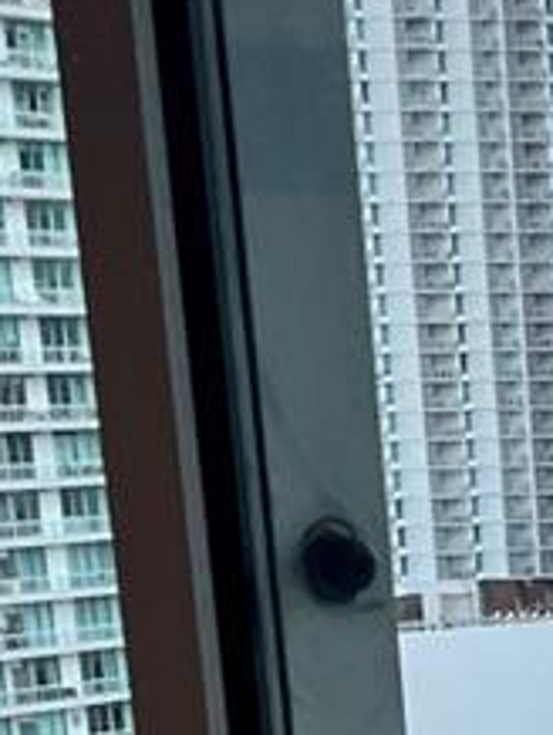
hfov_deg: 10.0
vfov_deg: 12.2
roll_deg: +1.7
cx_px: 894
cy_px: 1463
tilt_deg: -21.0
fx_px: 3040
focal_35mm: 143
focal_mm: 4.2
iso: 64
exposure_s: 1/60
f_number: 1.6
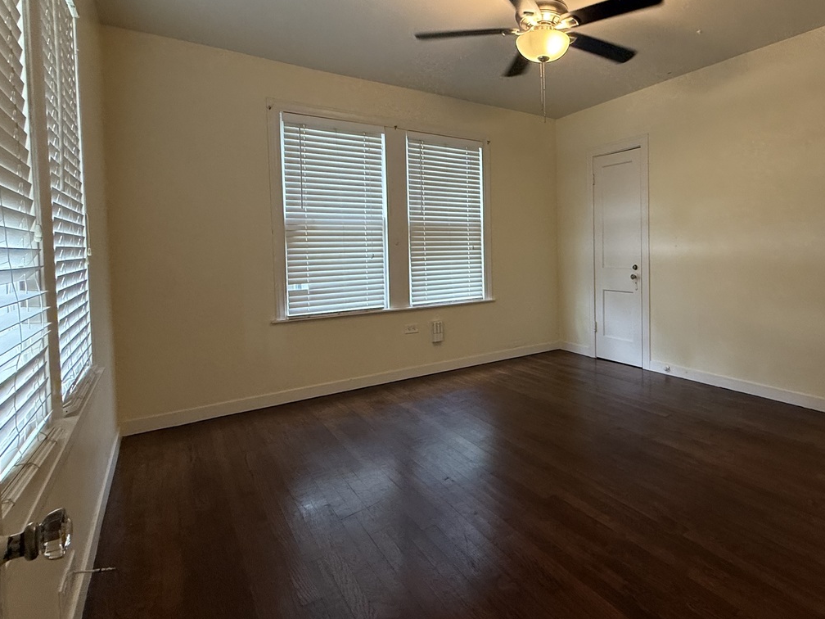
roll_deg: +1.1
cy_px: 265
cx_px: 565
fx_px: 477
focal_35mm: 20
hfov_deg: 78.5
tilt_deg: -2.7
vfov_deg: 65.7
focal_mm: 2.22
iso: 200
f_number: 2.2
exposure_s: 1/60
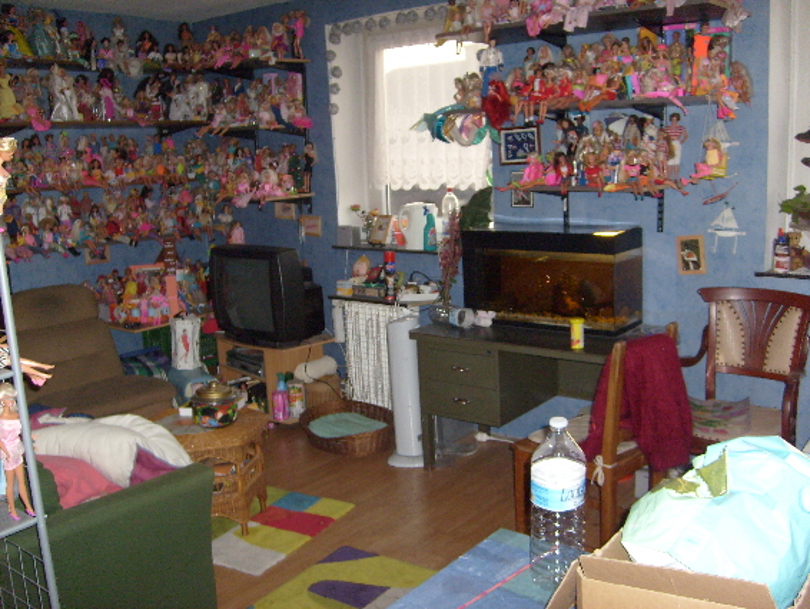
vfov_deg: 40.7
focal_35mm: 35
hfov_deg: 52.6
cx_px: 405
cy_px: 304
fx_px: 819
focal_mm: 5.8
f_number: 2.8
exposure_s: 1/45
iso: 160
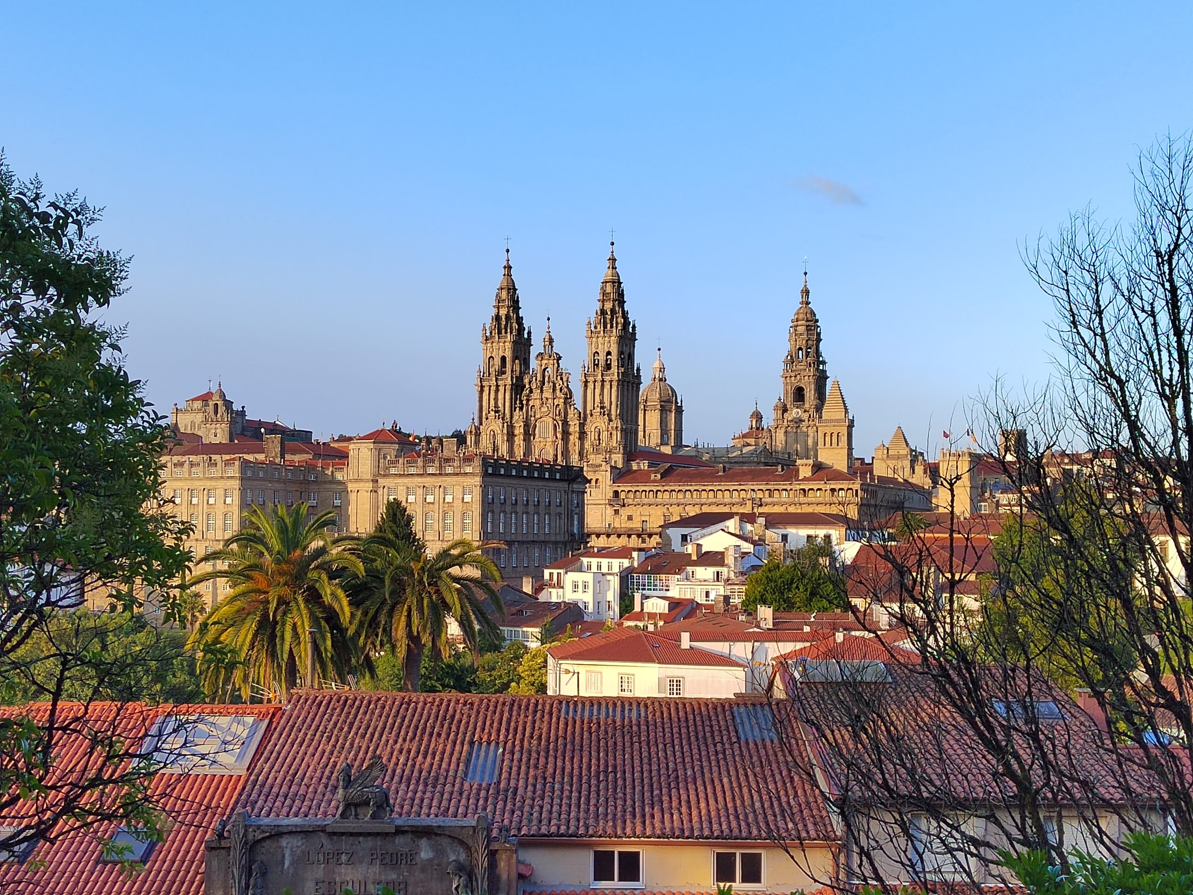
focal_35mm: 46
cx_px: 596
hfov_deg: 41.2
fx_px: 1585
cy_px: 448
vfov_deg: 31.5
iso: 491
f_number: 1.9
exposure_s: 1/1194
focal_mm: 5.52
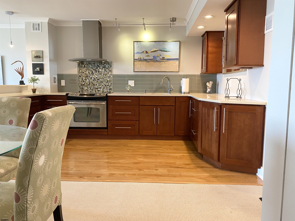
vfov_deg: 53.1
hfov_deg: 67.3
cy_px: 110
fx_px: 222
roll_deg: -0.4
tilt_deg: -4.2
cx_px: 148
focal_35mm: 26
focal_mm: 4.25
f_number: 1.8
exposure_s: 1/60
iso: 100
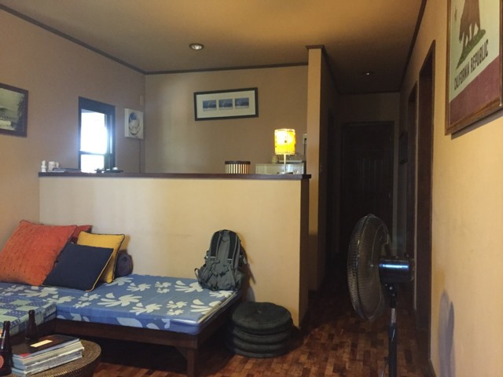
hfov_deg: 61.7
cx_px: 252
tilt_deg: +0.4
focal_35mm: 29
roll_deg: -2.3
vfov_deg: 48.2
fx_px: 421
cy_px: 188
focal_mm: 4.15
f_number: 2.2
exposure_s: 1/15
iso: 320
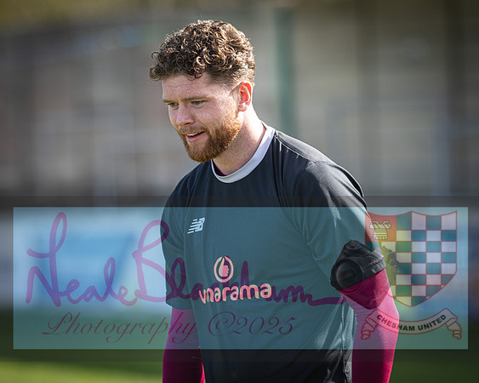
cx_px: 224
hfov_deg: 8.5
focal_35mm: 228
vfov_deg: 6.8
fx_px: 3225
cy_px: 192
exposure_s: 1/500
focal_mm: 135
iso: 32
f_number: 2
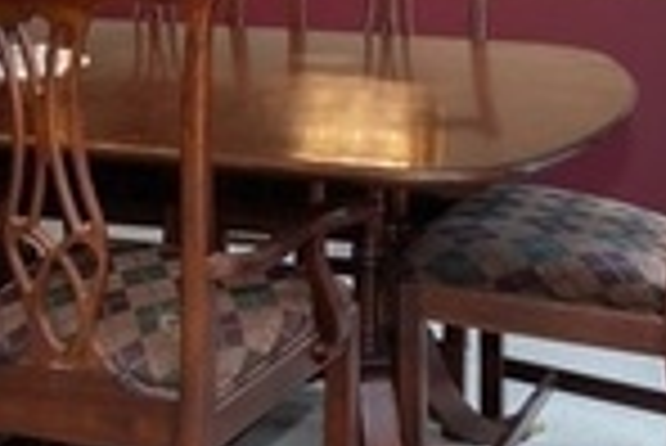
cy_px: -223
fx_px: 1444
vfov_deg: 16.1
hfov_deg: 25.9
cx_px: 284
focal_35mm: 78
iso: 400
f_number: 8
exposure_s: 1/15
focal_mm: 12
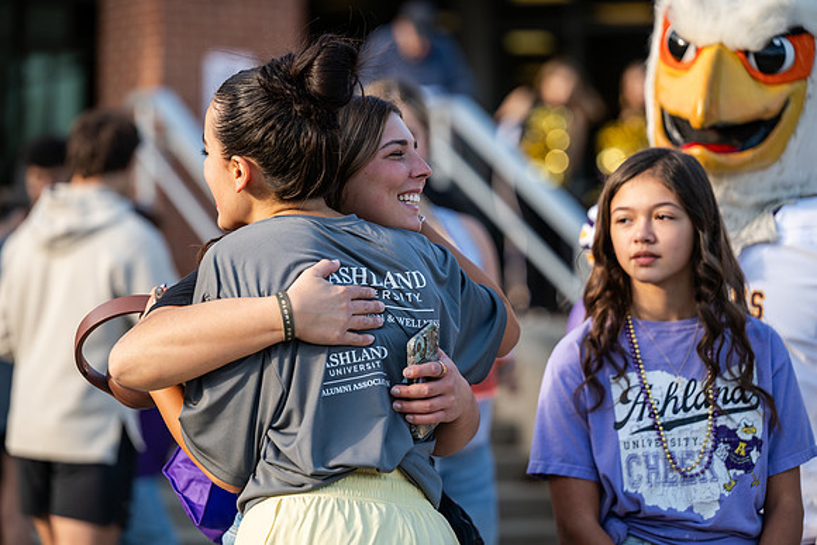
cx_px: 408
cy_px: 272
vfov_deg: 10.2
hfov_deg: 15.2
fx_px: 3064
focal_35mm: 135
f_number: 3.2
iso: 250
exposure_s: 1/800
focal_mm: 135
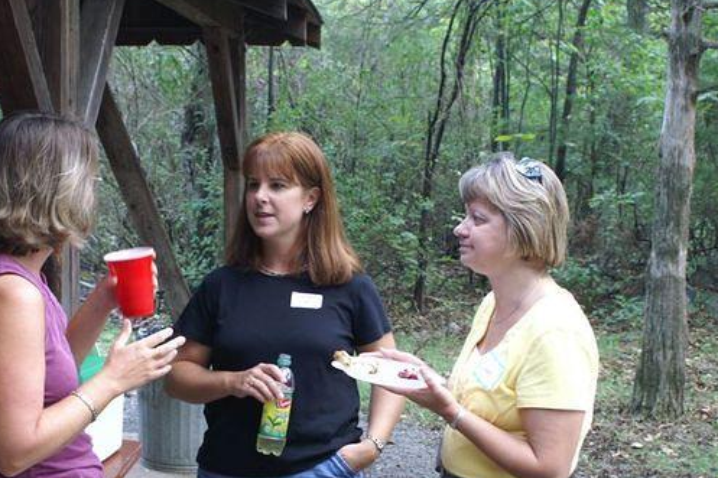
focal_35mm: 58
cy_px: 290
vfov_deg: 23.3
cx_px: 267
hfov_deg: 34.3
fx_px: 1156
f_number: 5
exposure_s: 1/40
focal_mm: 30
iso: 400
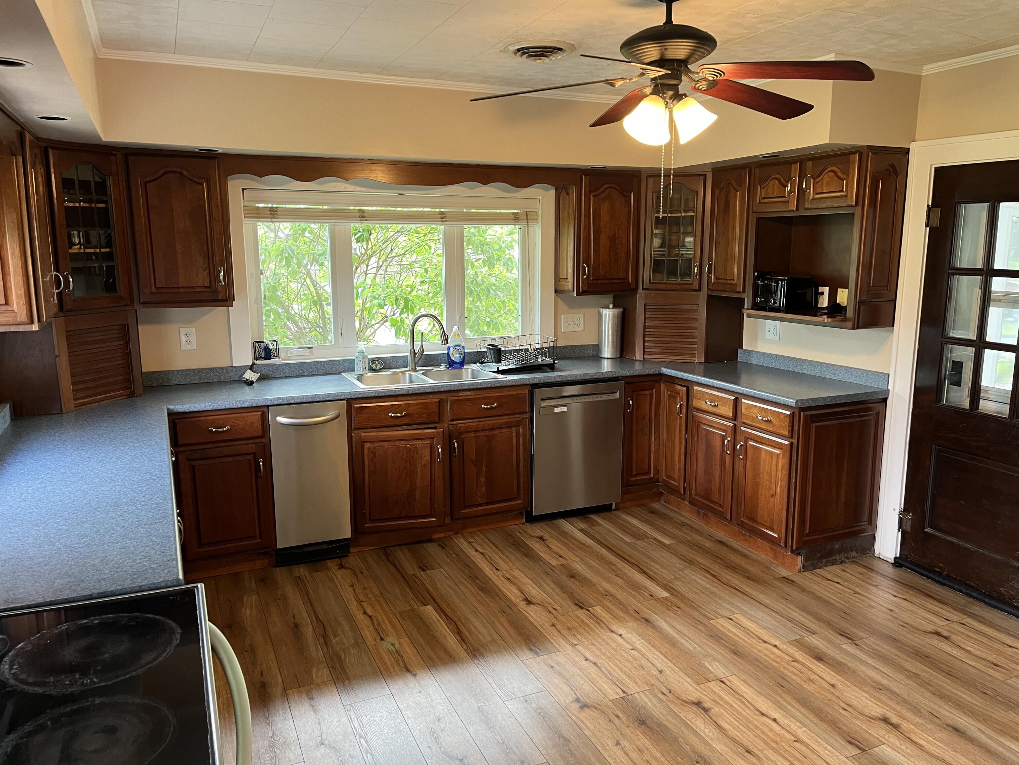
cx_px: 510
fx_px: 765
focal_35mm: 26
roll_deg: +0.6
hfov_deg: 67.3
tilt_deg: -11.4
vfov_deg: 53.1
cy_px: 382
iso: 125
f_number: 1.6
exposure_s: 1/60
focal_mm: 5.1
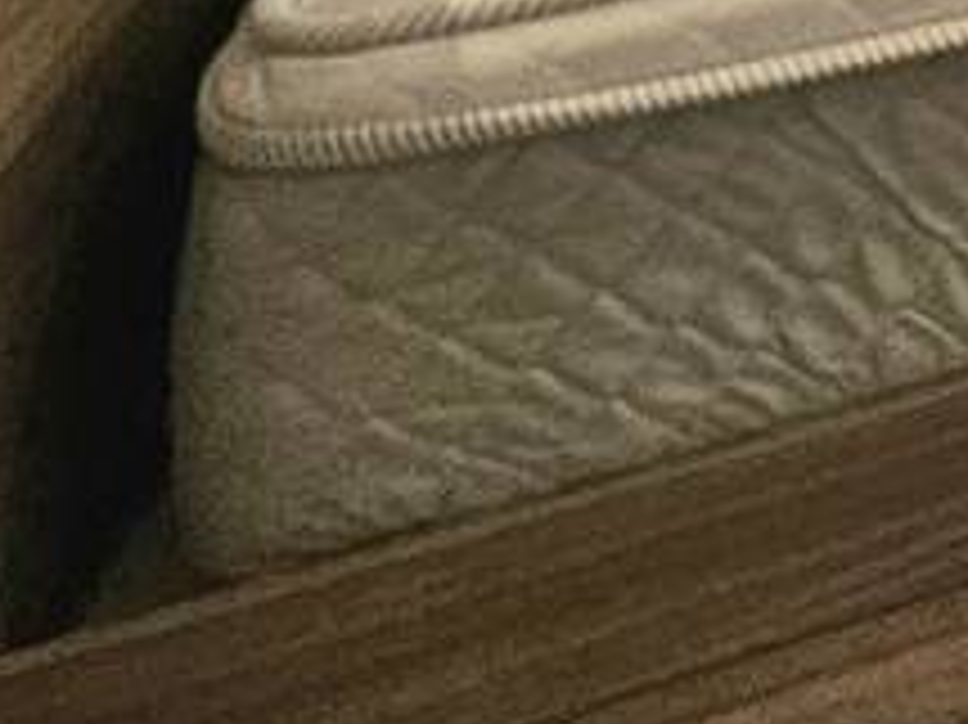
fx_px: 2432
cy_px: -1430
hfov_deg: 10.1
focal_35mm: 87
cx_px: 3219
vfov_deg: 11.1
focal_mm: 2.2
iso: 64
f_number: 2.2
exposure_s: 1/60.2
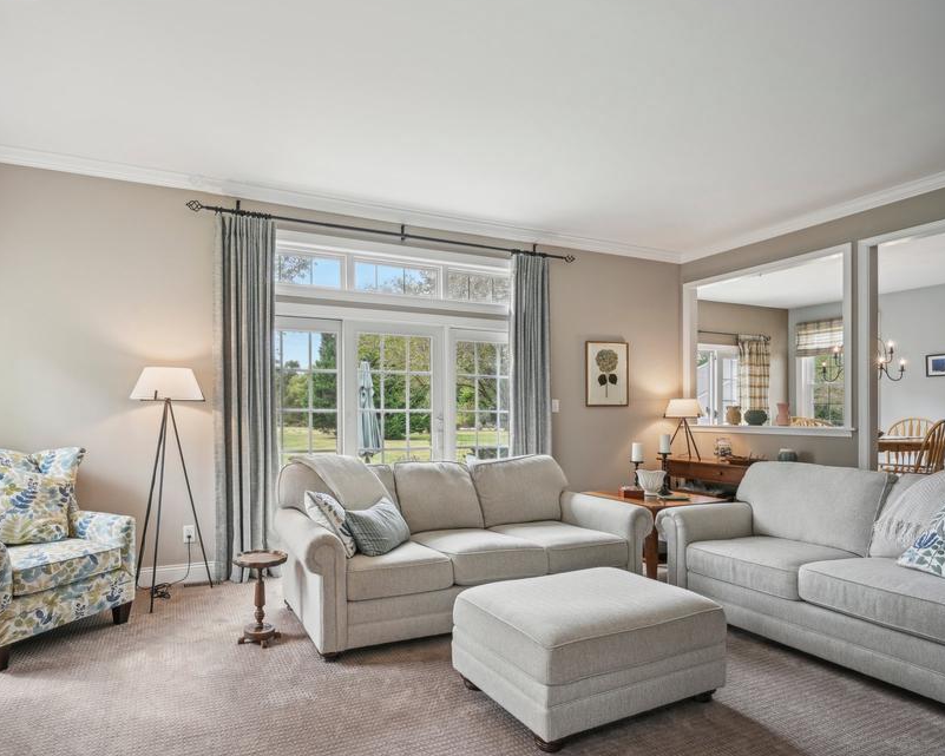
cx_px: 354
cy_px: 366
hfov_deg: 82.9
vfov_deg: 72.0
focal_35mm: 19
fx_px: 520
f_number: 8
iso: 400
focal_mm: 15.5
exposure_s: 1/60
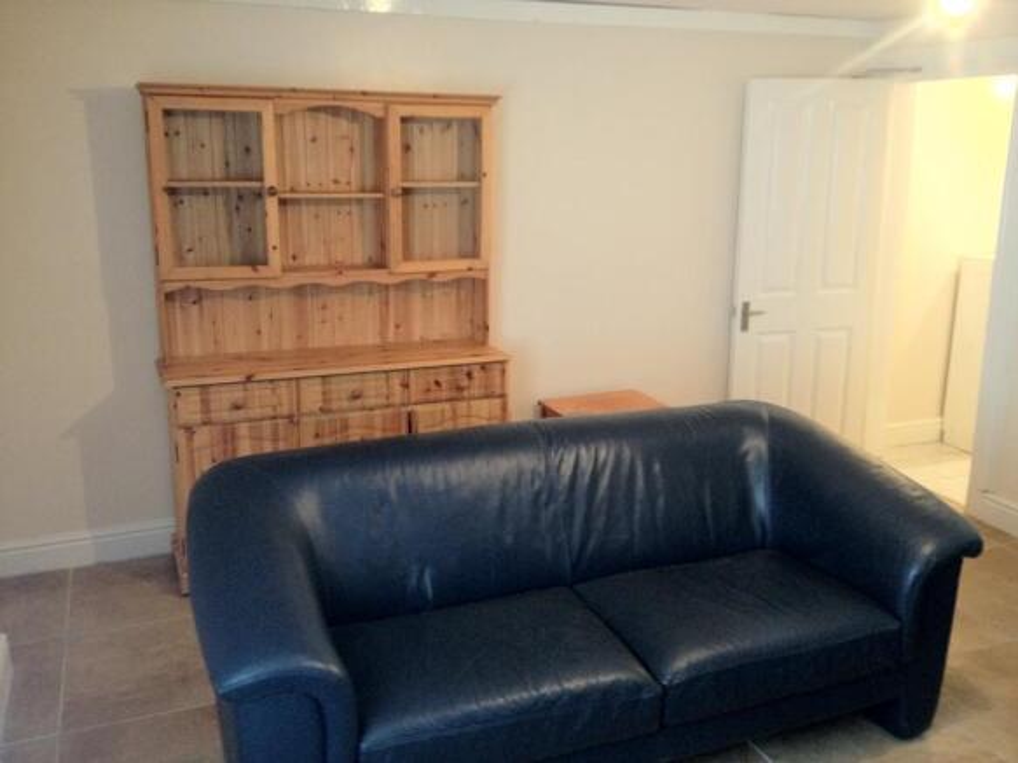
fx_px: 1029
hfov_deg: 52.6
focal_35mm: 35
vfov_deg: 40.7
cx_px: 509
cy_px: 382
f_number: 2.4
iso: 320
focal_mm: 4.28
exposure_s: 1/20
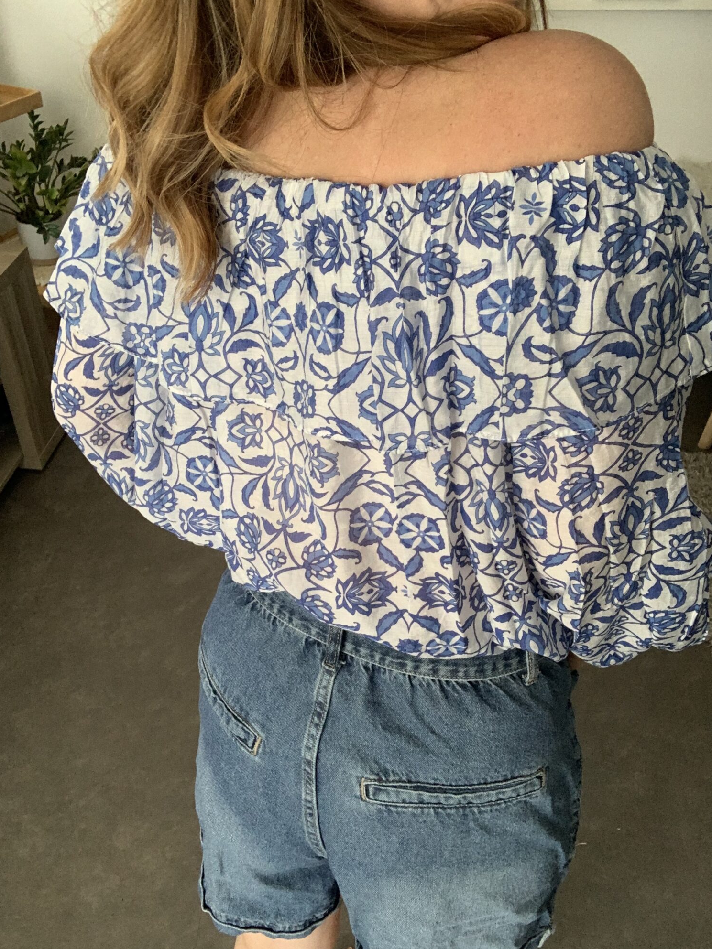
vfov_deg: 55.4
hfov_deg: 42.9
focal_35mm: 33
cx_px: 358
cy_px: 479
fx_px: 905
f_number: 2.2
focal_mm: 2.87
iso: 320
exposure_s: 1/41
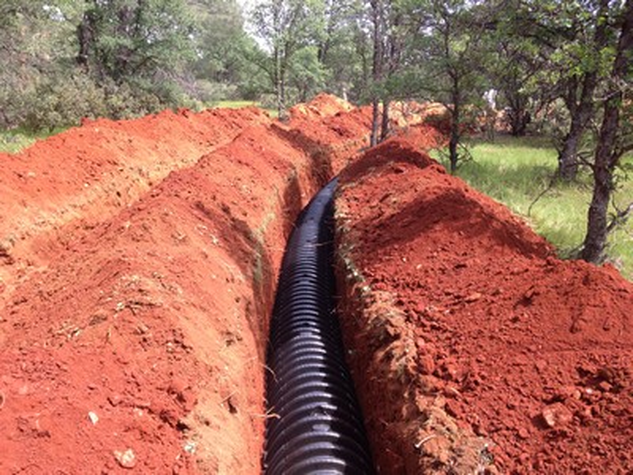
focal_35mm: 33
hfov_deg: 55.4
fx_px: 603
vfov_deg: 42.9
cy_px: 238
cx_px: 316
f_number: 2.4
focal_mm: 4.13
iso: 50
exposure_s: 1/247
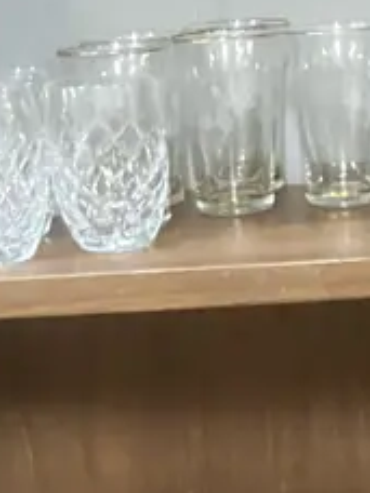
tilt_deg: -28.5
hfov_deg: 11.7
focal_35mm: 126
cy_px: 893
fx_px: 1796
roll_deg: +2.5
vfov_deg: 13.9
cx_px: 331
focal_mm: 3.99
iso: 500
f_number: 1.8
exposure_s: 1/25
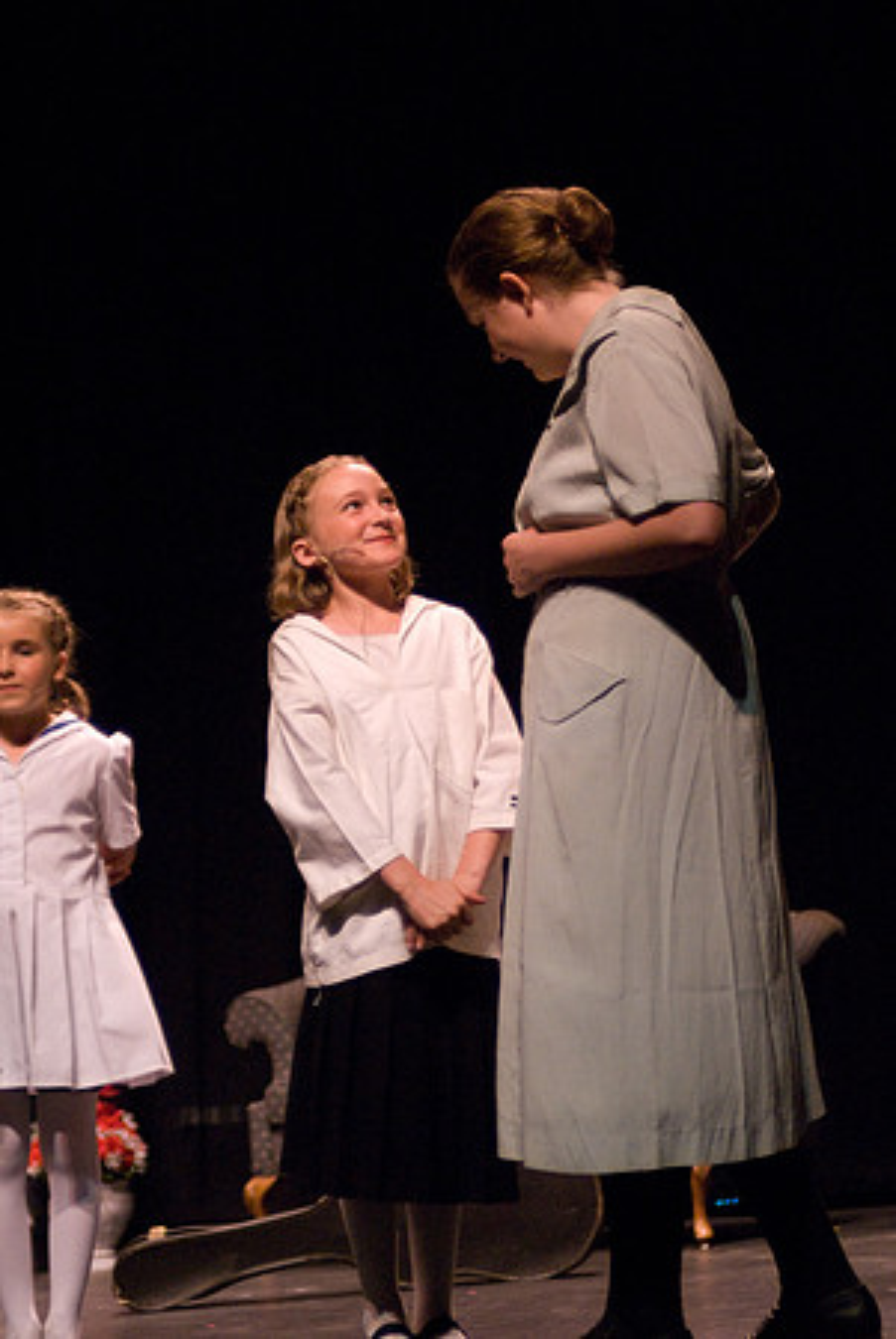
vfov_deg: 20.0
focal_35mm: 102
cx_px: 448
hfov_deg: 13.5
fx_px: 3799
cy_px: 670
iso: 1600
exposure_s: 1/200
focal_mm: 68
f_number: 2.8
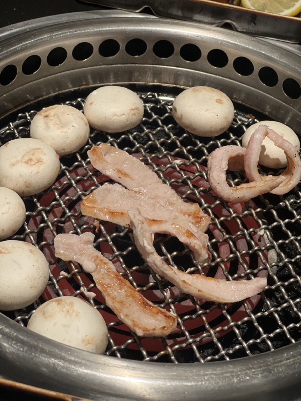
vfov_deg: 25.3
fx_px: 893
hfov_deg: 19.1
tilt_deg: -43.5
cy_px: 200
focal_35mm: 77
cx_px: 150
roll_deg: -6.3
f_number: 2.8
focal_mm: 9
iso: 250
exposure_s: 1/108
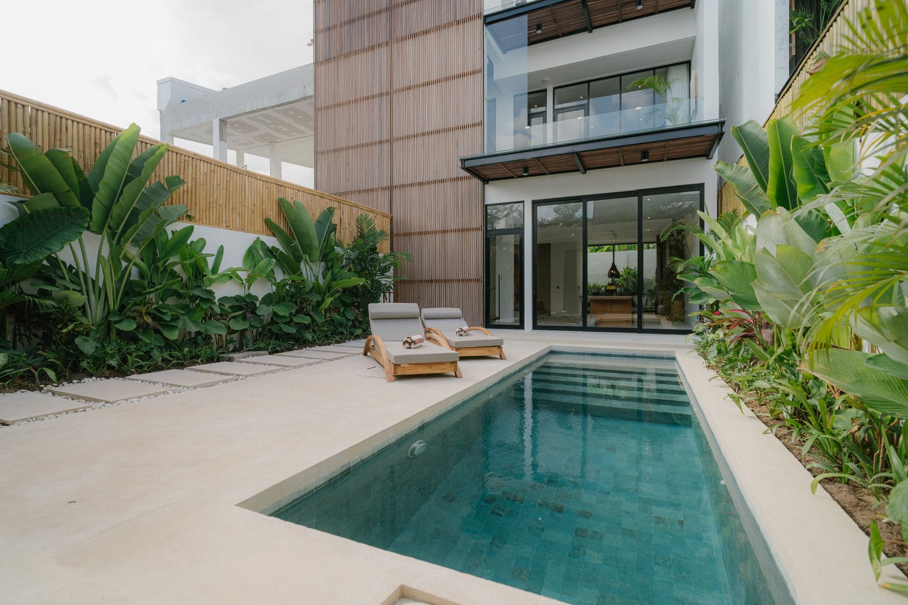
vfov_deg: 72.9
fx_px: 410
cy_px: 302
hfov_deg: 95.9
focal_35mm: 16
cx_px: 454
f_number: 3.5
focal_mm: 16
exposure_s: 1/160
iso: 50
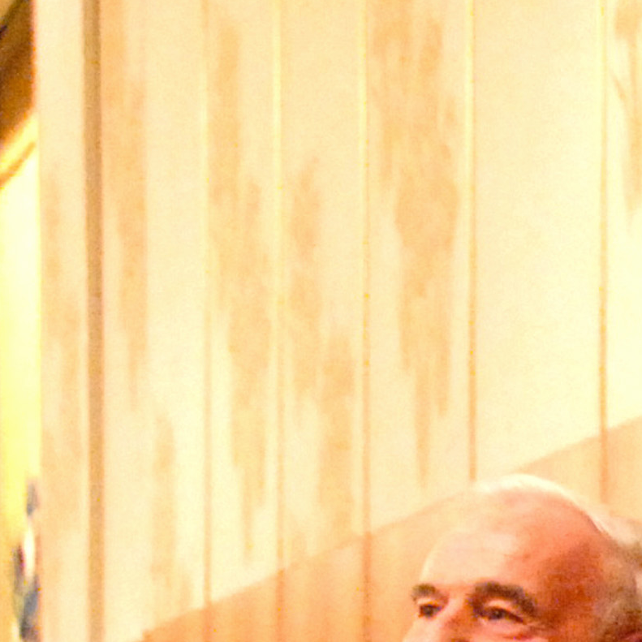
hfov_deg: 9.3
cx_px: 1334
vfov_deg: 9.6
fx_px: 3672
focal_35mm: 175
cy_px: 1028
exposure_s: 1/30
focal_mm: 28
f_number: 4.5
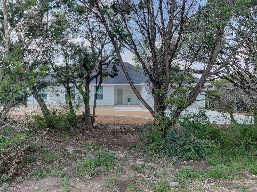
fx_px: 193
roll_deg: -0.2
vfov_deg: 53.1
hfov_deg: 67.3
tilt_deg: +2.1
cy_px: 96
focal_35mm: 26
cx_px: 128
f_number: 1.6
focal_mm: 4.2
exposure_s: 1/1304
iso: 50
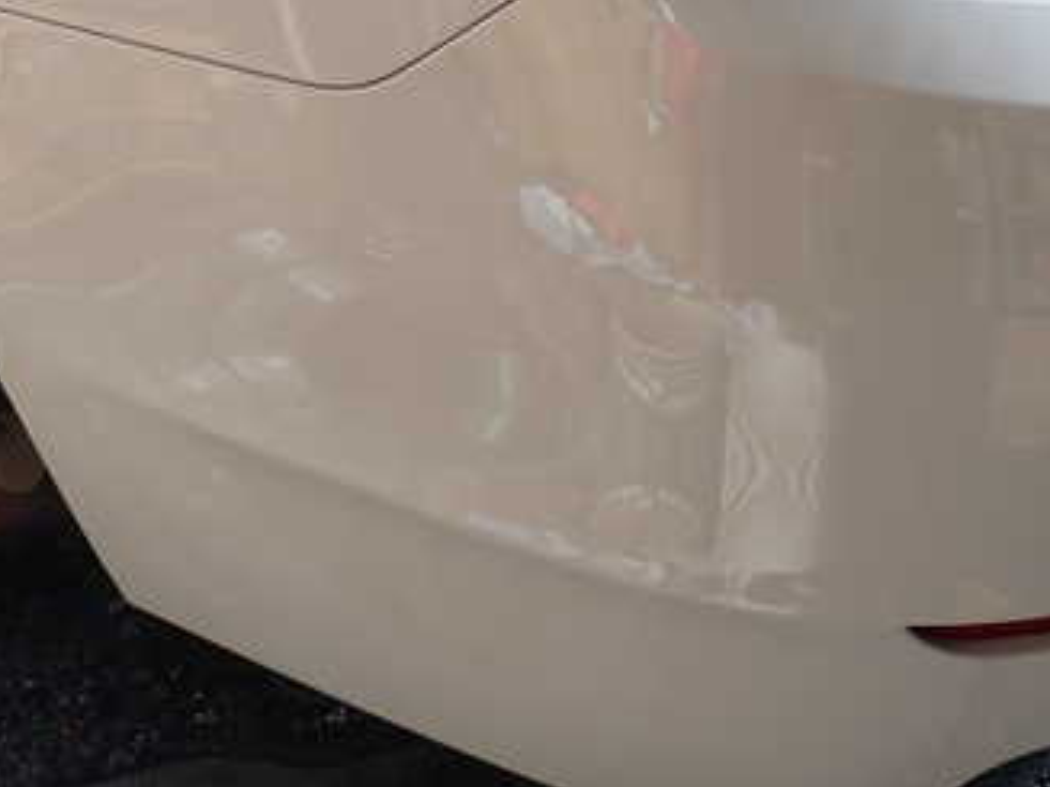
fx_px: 1668
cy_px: 334
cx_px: 636
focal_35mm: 55
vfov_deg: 26.5
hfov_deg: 34.8
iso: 100
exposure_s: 1/200
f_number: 3.2
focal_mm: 5.4
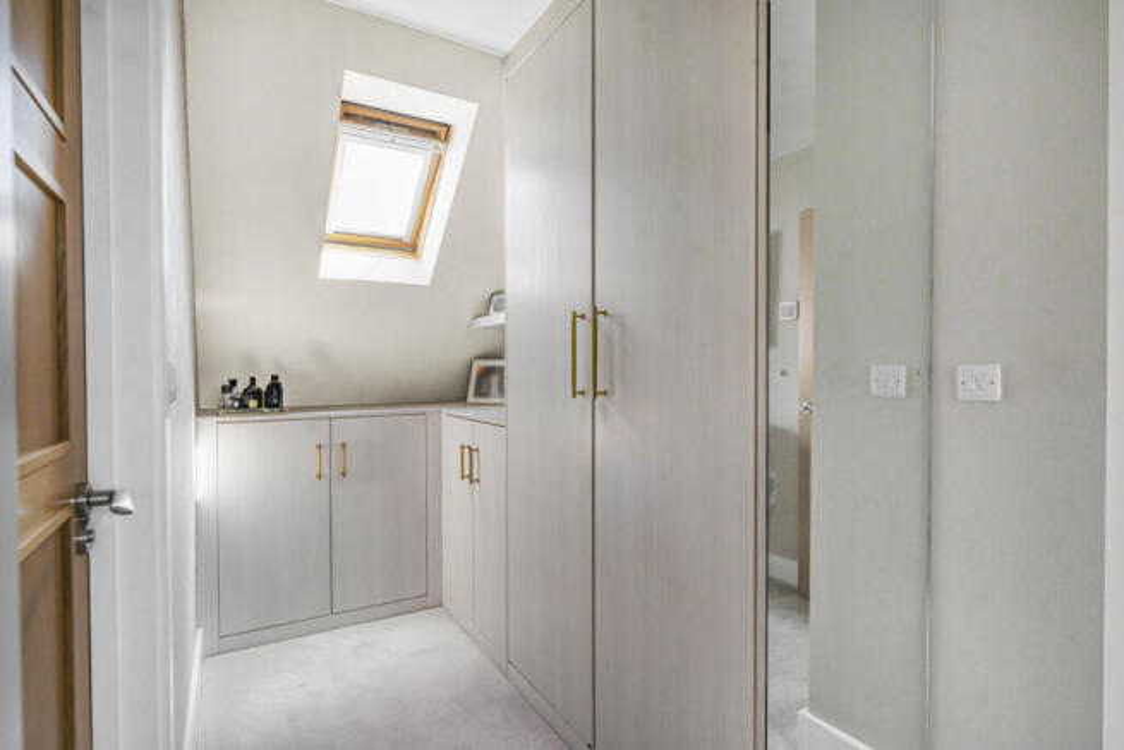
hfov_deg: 88.4
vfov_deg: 66.0
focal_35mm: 18
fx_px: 578
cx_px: 562
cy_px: 375
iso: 640
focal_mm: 18.5
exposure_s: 1/160
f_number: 8
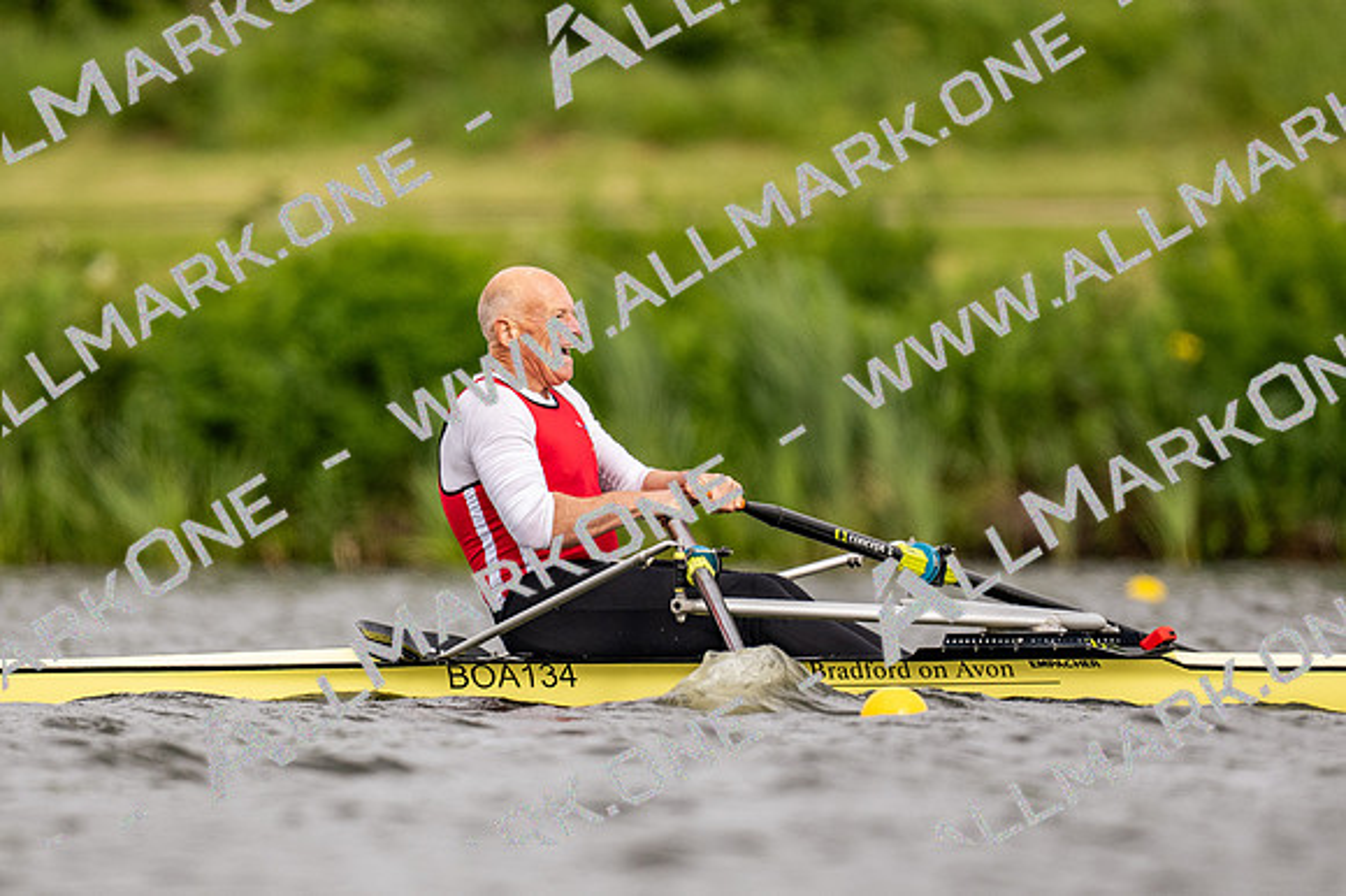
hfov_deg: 2.3
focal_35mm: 900
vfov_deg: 1.5
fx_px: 33630
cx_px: 673
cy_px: 448
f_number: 4
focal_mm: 600
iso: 560
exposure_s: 1/2500
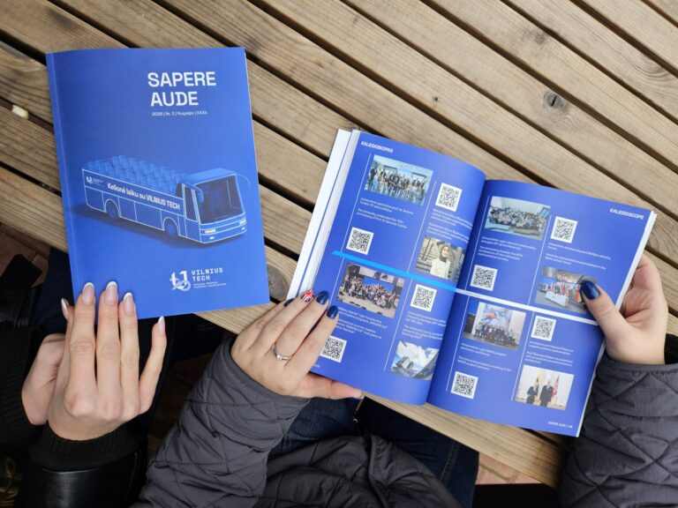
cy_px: 254
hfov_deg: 73.9
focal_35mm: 23
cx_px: 339
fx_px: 450
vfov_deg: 58.9
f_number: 1.8
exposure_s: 1/208
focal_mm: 5.4
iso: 25
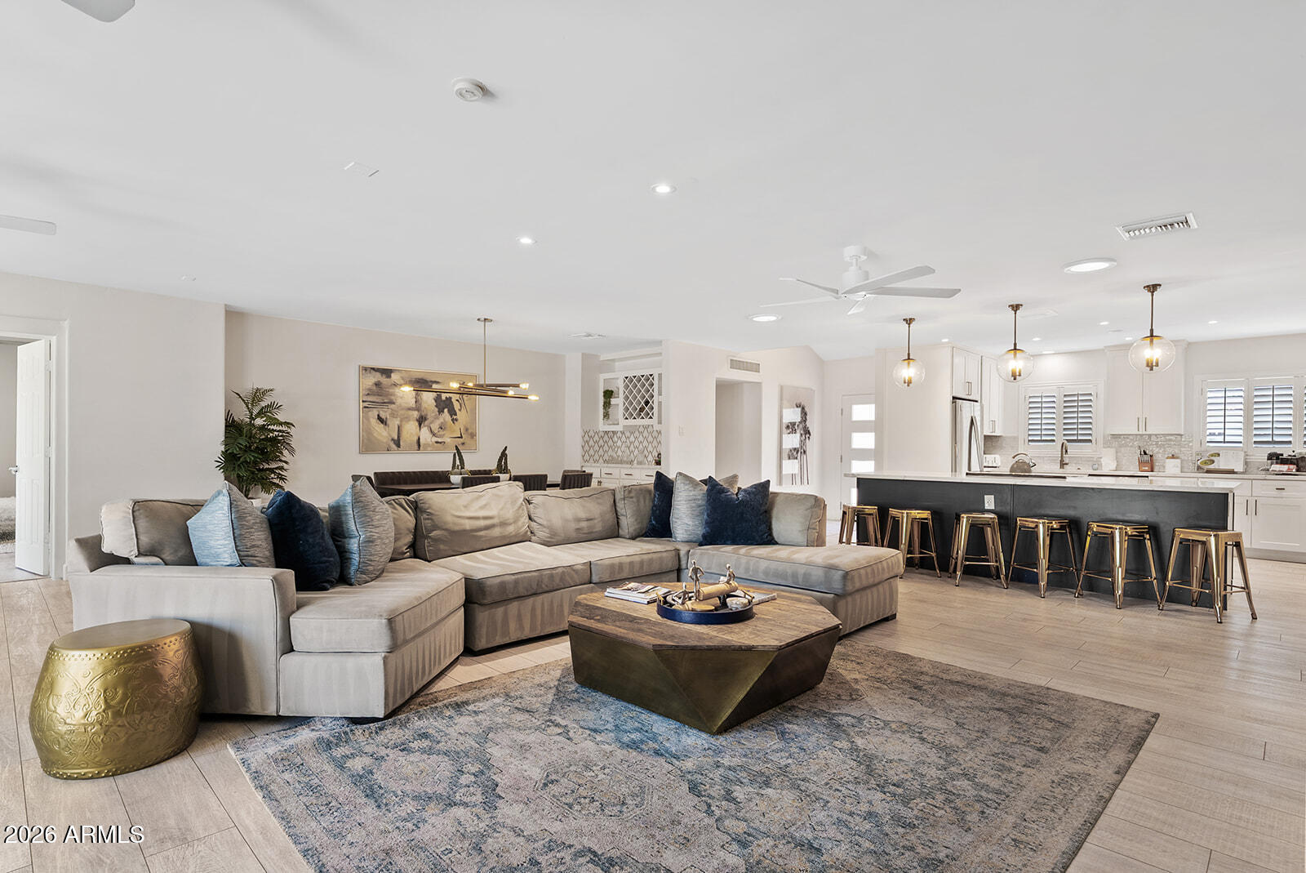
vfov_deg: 67.5
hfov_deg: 90.0
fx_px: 653
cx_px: 653
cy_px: 436
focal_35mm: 18
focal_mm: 18
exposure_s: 1/1.67
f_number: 8
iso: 100
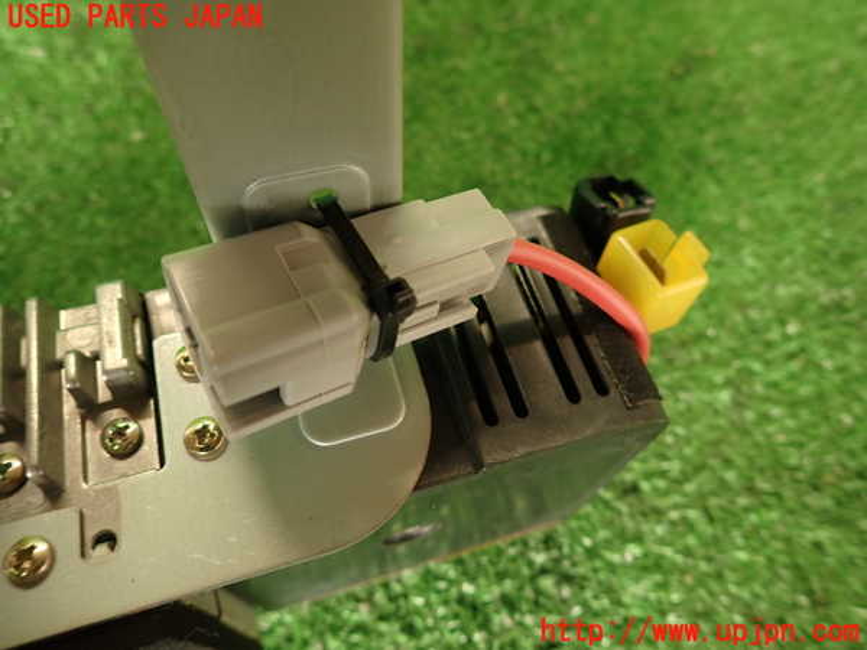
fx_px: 626
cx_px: 434
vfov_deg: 54.9
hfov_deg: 69.4
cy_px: 325
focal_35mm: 25
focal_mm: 4.5
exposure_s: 1/60
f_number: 2
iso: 200
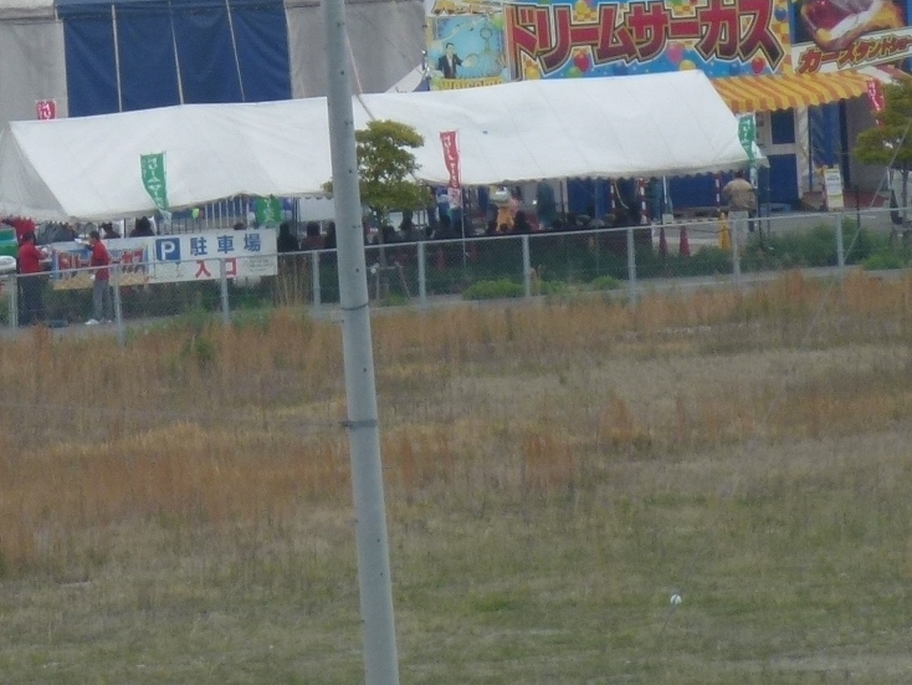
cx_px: 77
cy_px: -117
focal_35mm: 647
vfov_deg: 2.3
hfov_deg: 3.1
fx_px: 17052
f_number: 5.6
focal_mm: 41.5
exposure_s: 1/100
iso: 100
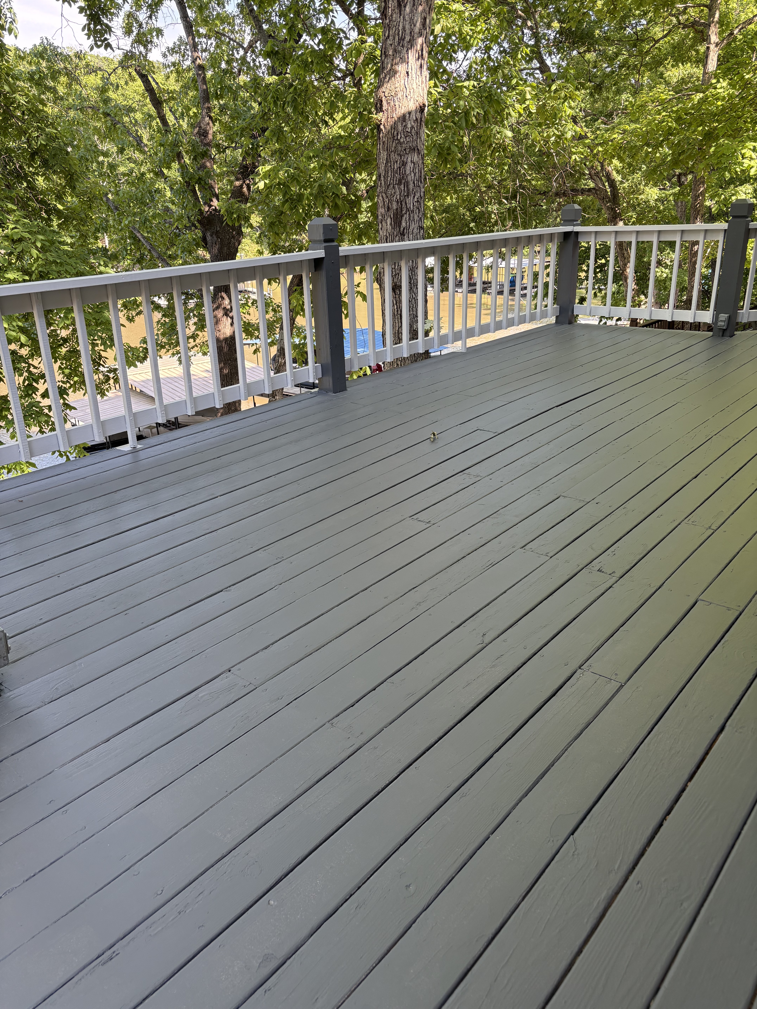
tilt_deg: -21.9
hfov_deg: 53.1
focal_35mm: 26
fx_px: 758
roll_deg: +1.6
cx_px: 378
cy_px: 504
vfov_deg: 67.3
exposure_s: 1/282
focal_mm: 5.96
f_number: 1.6
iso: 64
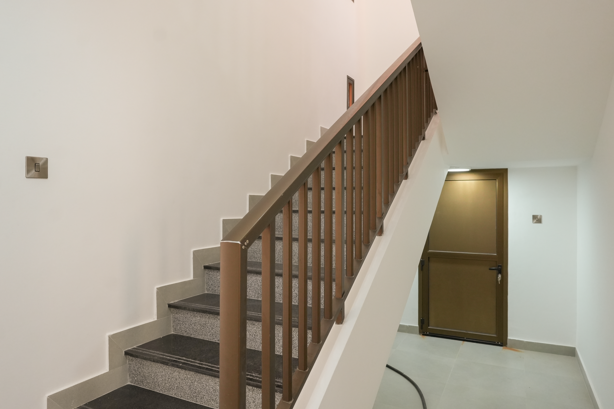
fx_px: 409
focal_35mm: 24
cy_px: 210
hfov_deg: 73.7
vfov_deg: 53.1
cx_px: 312
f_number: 4.5
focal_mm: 20
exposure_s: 1/200
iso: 1600
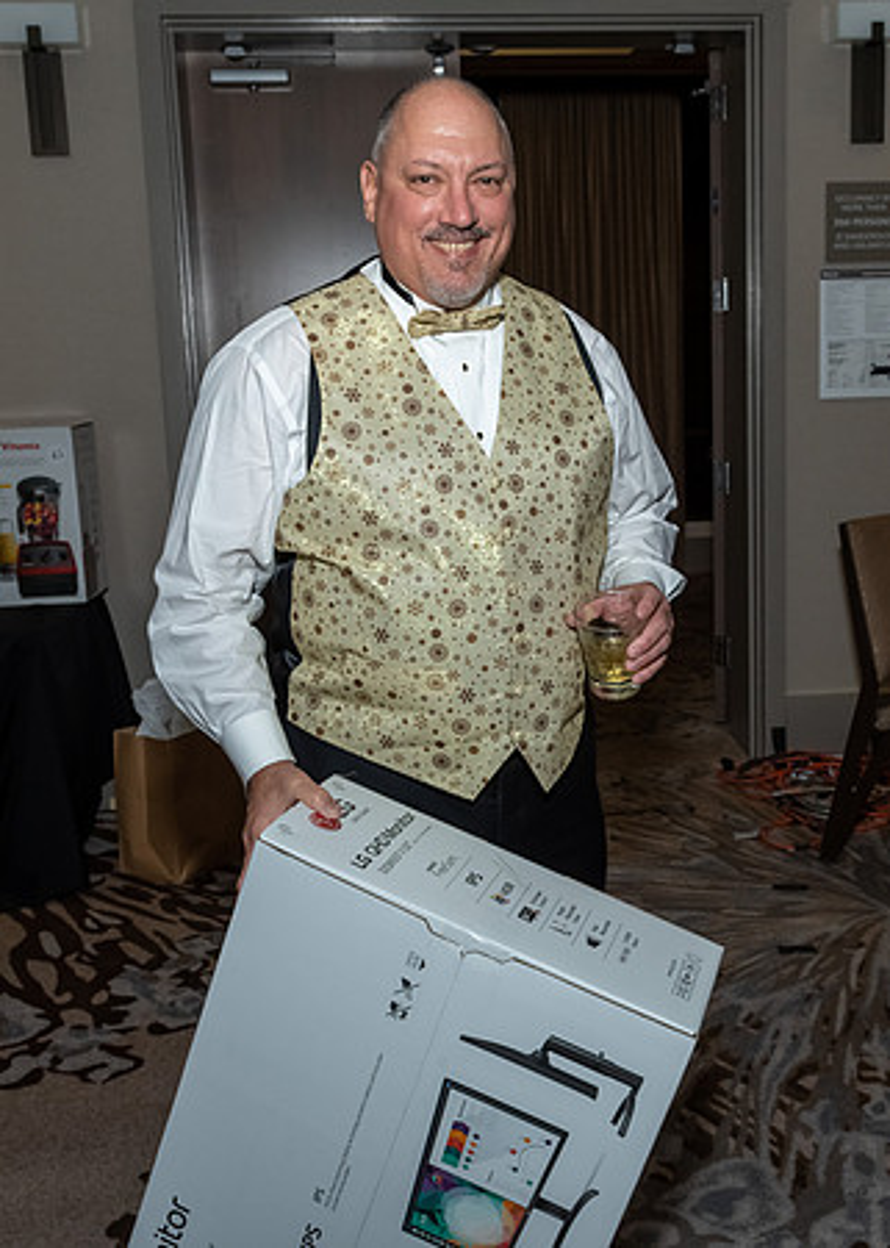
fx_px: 1377
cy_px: 599
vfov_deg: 48.7
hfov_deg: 35.6
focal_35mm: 39
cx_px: 563
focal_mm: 17
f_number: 6.3
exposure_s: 1/250
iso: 500
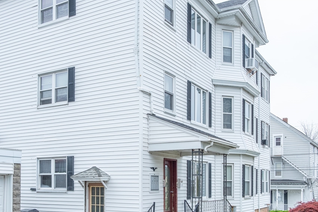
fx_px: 371
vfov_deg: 31.8
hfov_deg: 46.4
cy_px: 127
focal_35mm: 42
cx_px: 155
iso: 400
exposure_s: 1/200
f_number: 10
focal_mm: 23
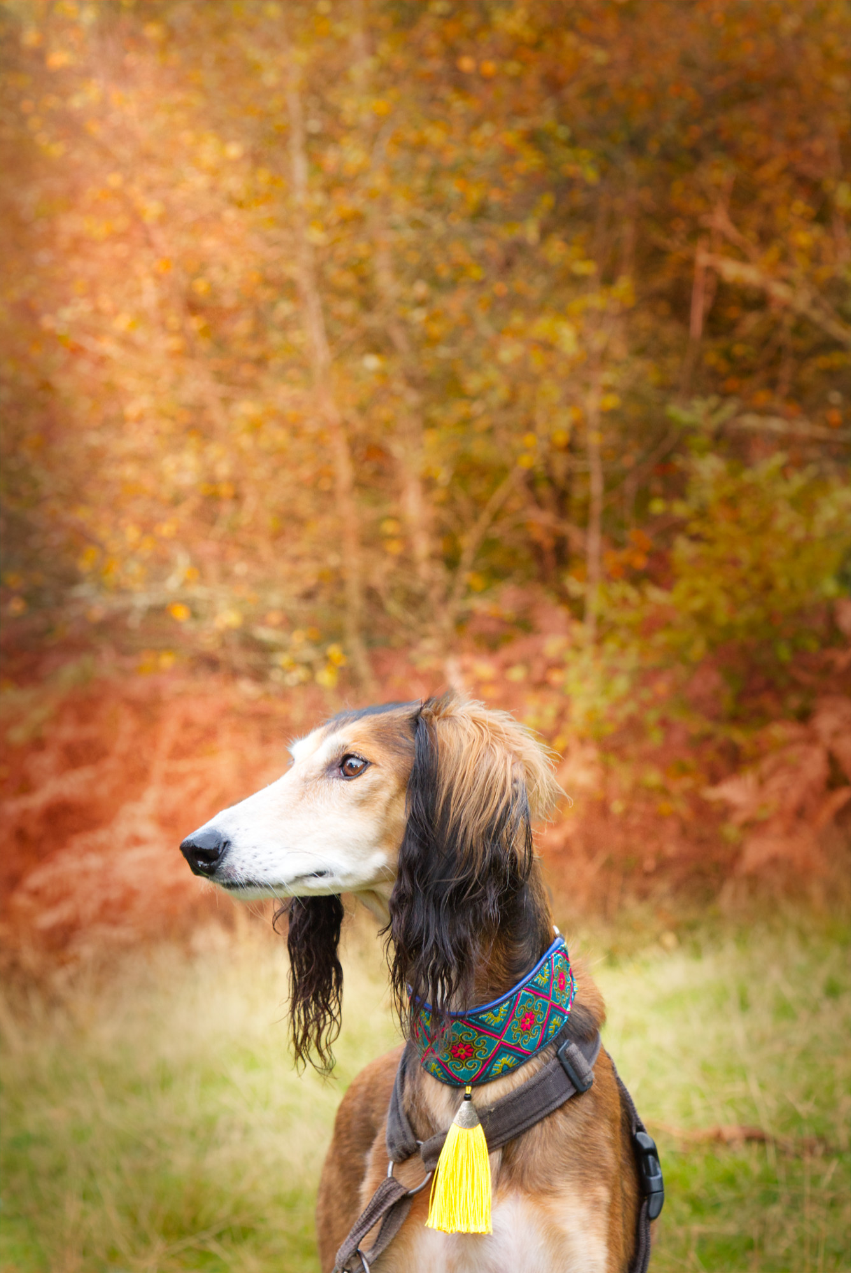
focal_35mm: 65
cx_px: 426
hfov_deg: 21.0
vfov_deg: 30.9
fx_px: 2300
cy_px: 636
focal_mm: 65
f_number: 6.3
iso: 1000
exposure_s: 1/125
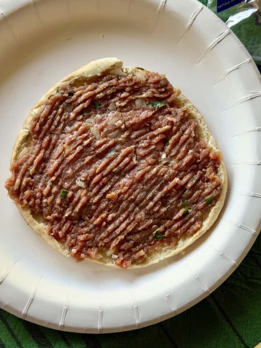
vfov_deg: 39.7
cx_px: 130
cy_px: 174
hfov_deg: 30.3
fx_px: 483
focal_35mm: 48
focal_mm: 6.8
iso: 100
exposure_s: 1/100
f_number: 1.8
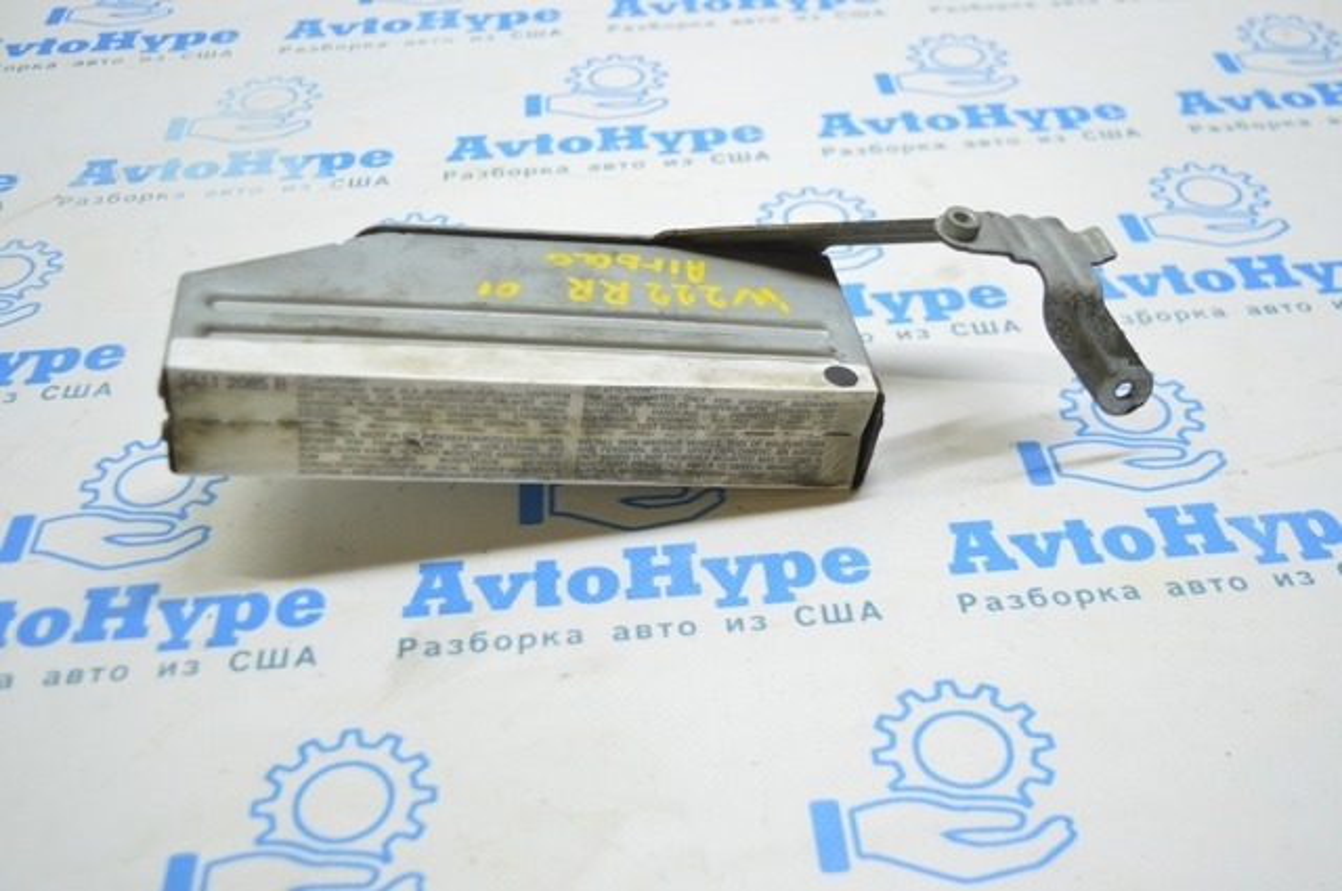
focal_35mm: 40
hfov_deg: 48.0
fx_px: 1508
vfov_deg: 32.9
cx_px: 671
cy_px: 446
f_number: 4
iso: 400
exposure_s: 1/40
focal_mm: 27
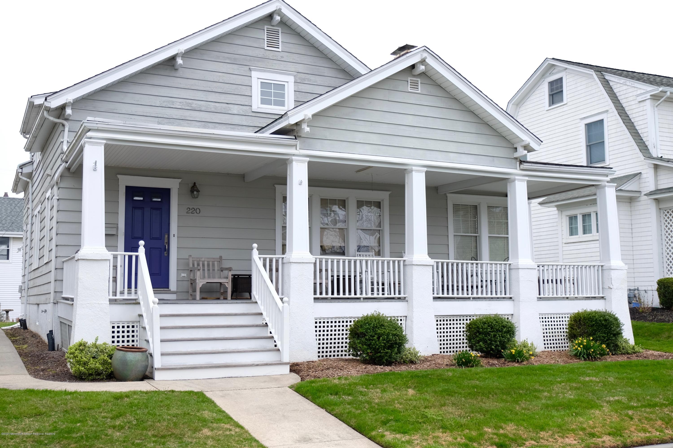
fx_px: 692
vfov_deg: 35.9
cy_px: 224
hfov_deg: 51.9
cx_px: 336
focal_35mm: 37
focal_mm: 24.9
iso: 200
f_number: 2.8
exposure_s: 1/140
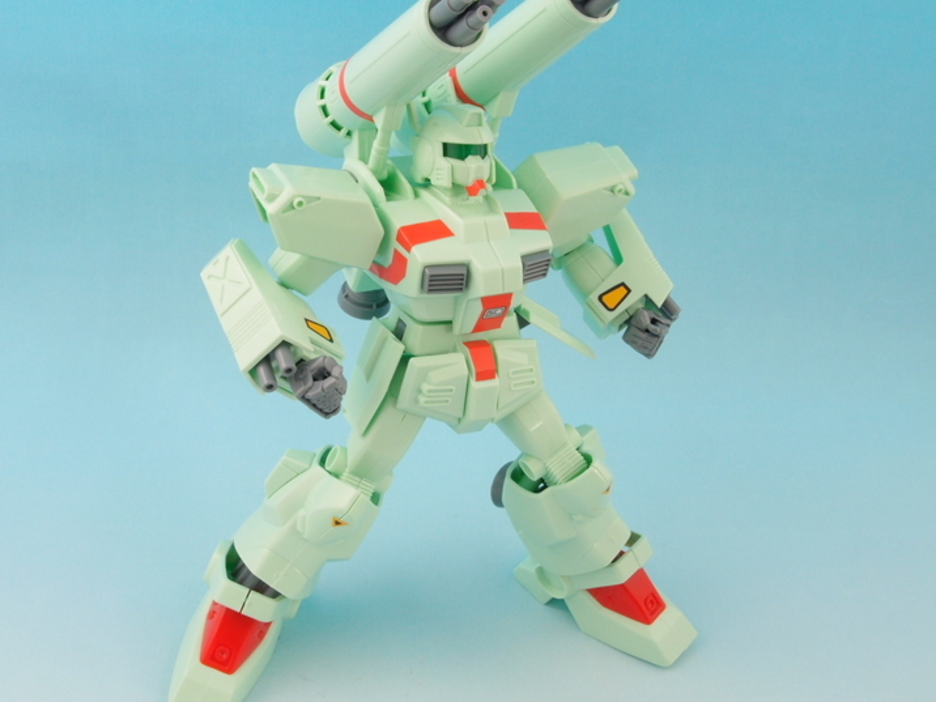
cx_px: 451
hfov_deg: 49.0
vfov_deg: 37.7
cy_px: 331
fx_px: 1028
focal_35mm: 38
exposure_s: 1/1.3
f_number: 8
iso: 100
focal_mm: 7.41
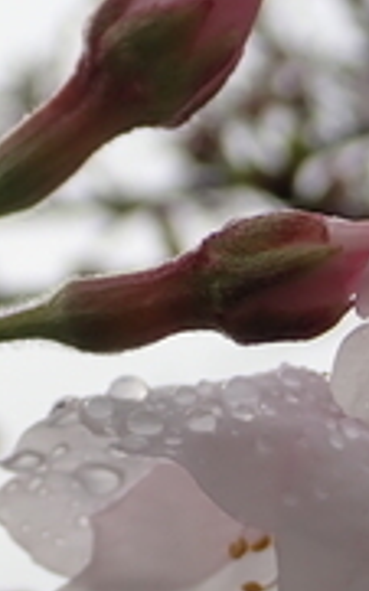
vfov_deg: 13.8
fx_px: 2432
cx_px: 585
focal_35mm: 151
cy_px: 480
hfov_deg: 8.5
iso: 100
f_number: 4
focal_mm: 7.86
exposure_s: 1/800
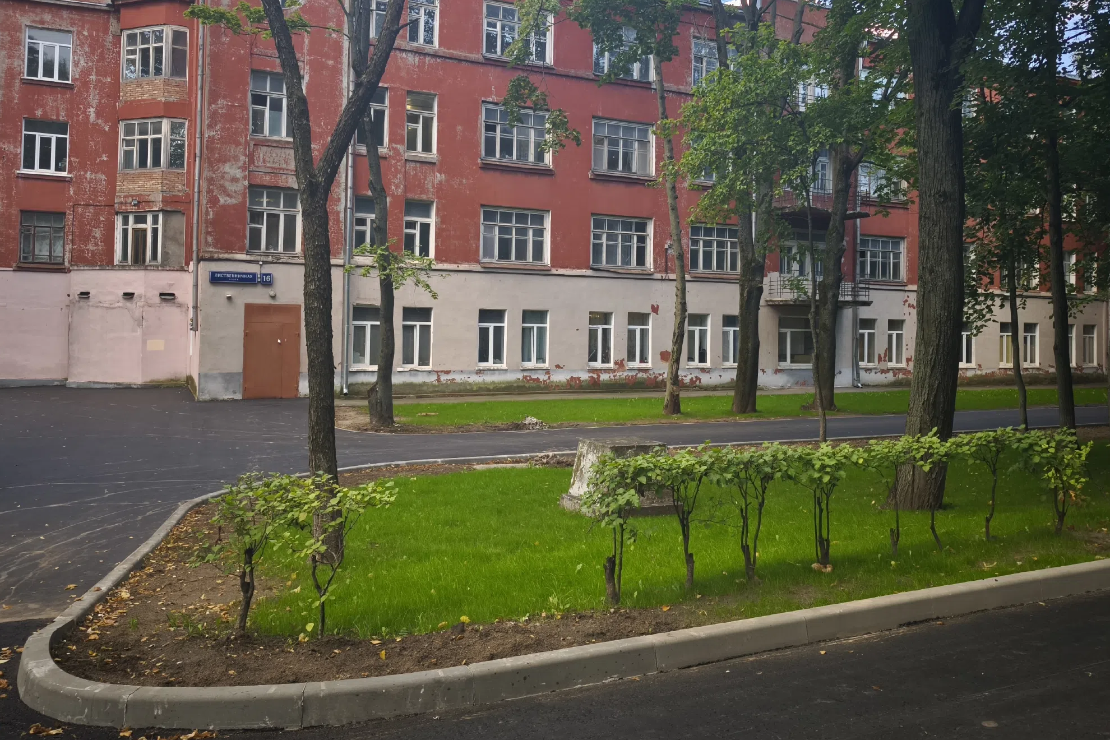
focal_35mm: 29
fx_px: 894
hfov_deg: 63.6
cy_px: 308
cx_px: 588
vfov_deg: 44.8
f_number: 1.6
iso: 125
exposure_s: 1/100
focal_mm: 6.57
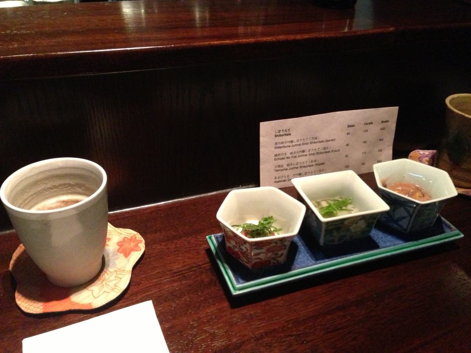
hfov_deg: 55.4
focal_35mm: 33
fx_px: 449
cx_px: 236
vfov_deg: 42.9
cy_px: 176
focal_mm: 4.13
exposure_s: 1/15
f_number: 2.4
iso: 800
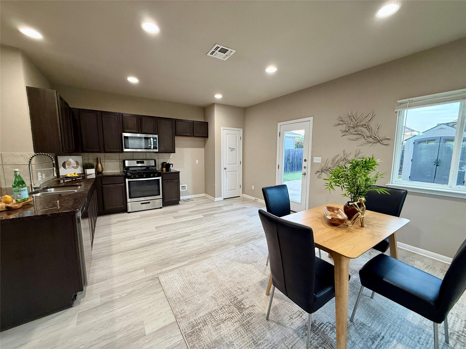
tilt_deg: -6.4
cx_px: 233
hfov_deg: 102.1
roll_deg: -0.5
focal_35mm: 14
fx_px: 188
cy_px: 174
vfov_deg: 85.7
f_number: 2.2
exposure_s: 1/60
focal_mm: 2.22
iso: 250
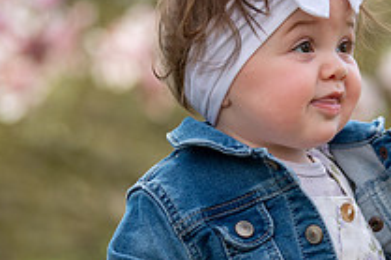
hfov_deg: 8.6
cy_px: 185
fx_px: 2594
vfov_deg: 5.7
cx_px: 290
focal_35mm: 239
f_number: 2.8
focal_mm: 86
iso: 320
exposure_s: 1/1250
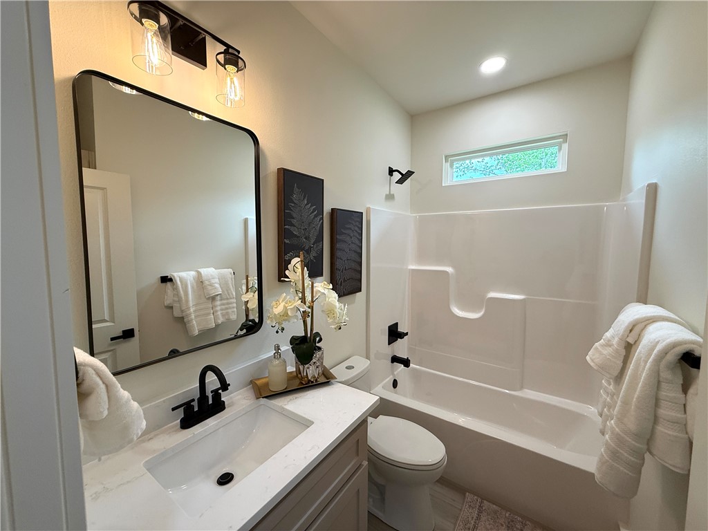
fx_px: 286
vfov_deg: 85.7
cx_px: 354
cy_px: 266
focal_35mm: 14
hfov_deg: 102.1
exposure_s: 1/120
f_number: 2.2
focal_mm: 2.22
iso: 160
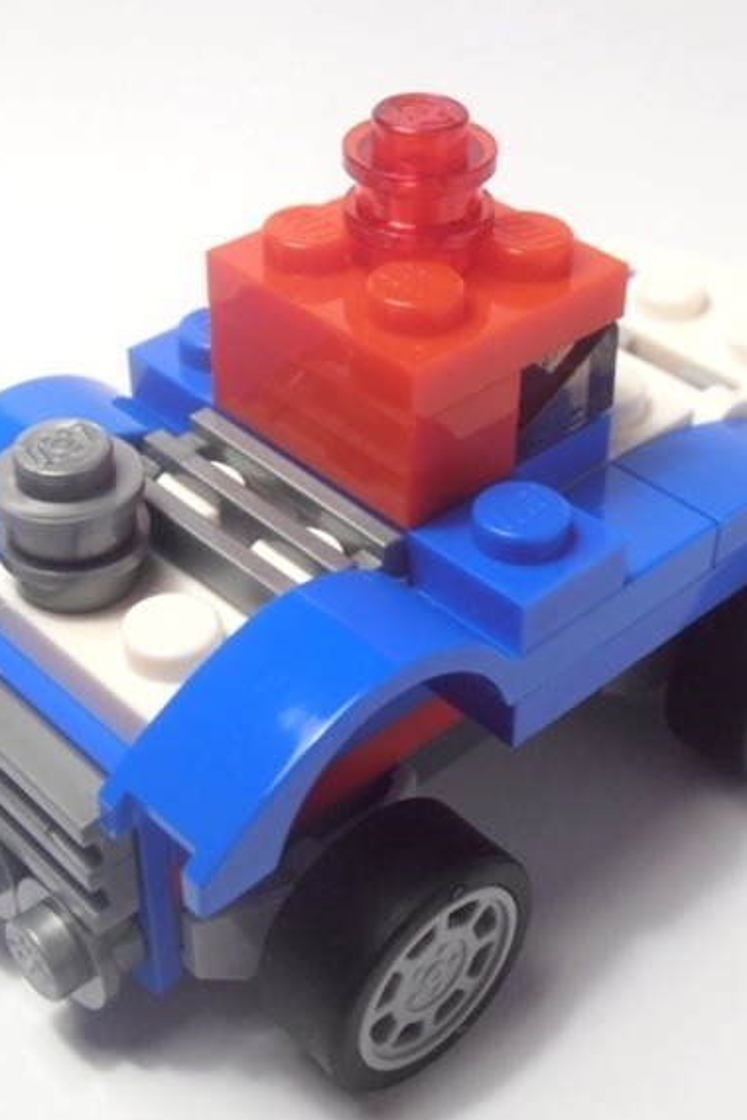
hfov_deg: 22.3
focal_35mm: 61
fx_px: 1897
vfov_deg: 32.9
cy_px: 522
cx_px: 436
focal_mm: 6.61
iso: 80
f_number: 3.9
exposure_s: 1/50
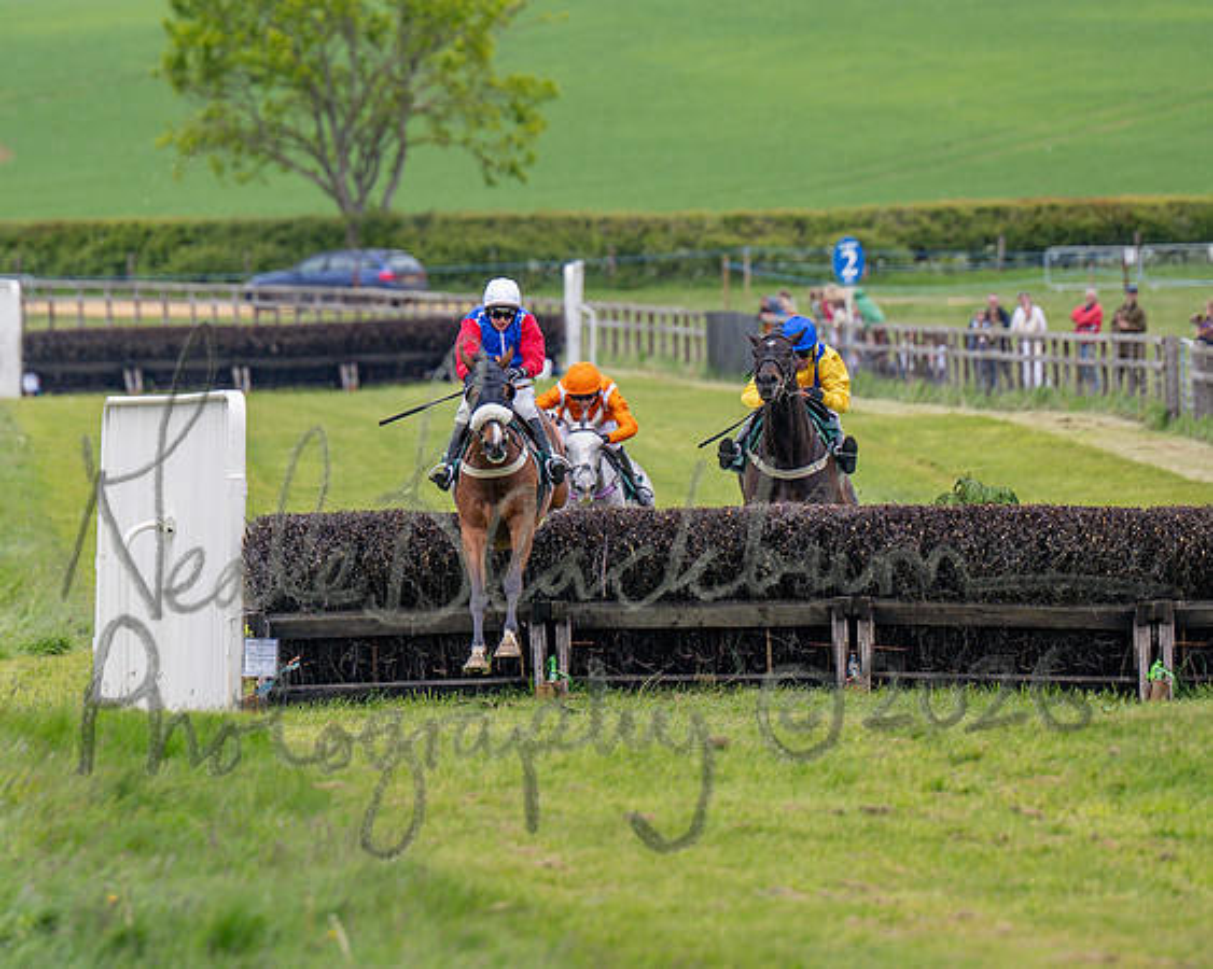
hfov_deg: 4.1
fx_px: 17012
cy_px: 329
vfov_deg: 3.3
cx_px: 488
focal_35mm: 474
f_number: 2.8
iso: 200
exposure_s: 1/1600
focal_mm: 175
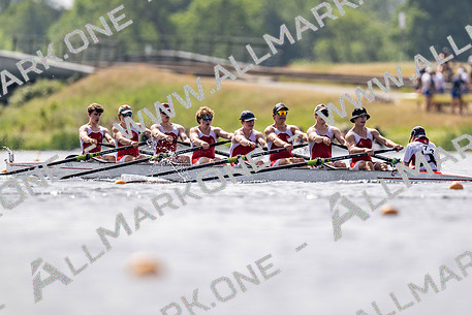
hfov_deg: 2.7
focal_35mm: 761
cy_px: 143
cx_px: 241
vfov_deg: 1.8
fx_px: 9980
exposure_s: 1/2500
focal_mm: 600
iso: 125
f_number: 4
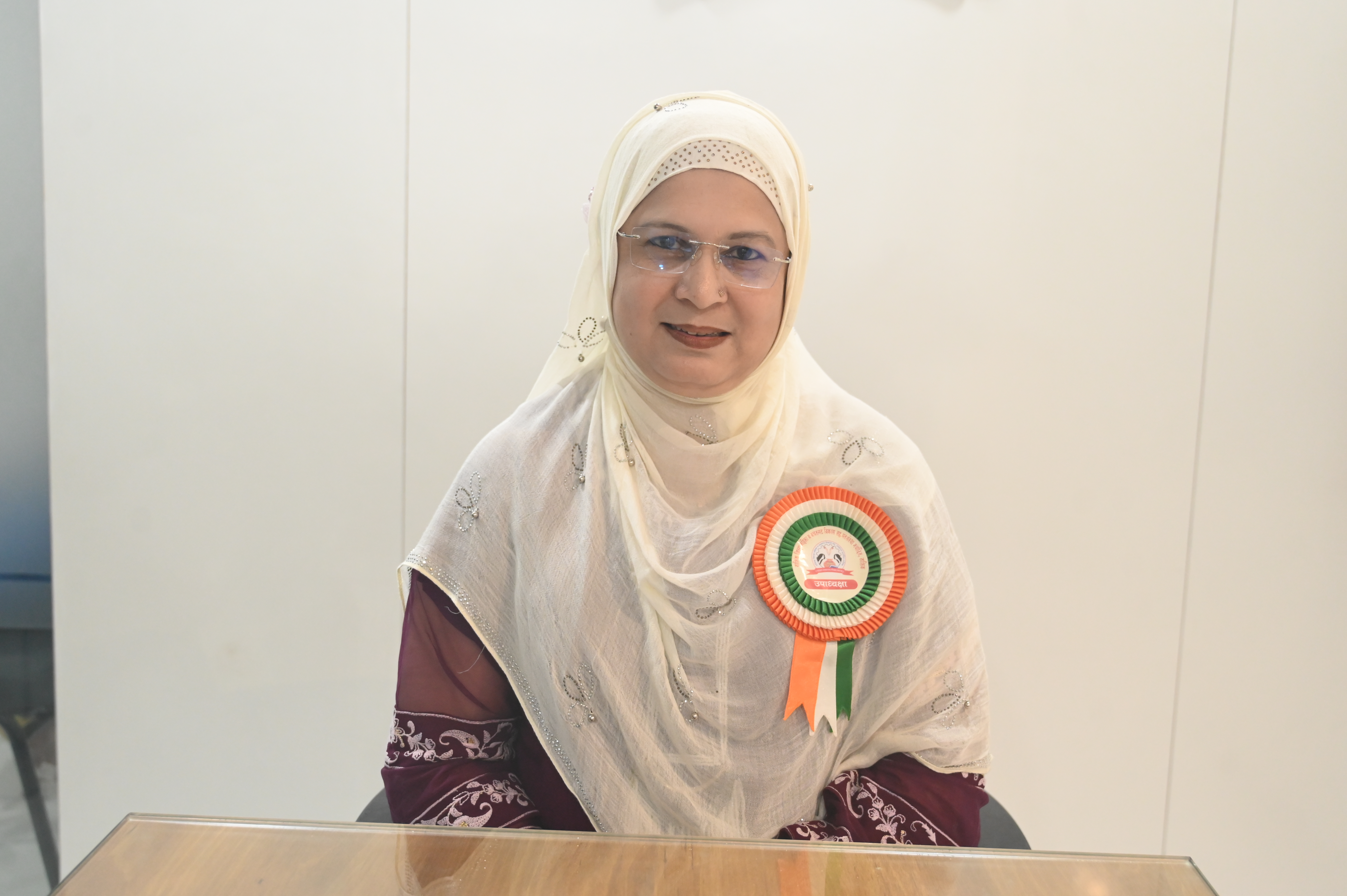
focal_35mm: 38
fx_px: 1421
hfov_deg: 50.7
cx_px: 674
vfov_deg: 35.0
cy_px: 448
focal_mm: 38
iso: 3200
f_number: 4
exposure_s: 1/125
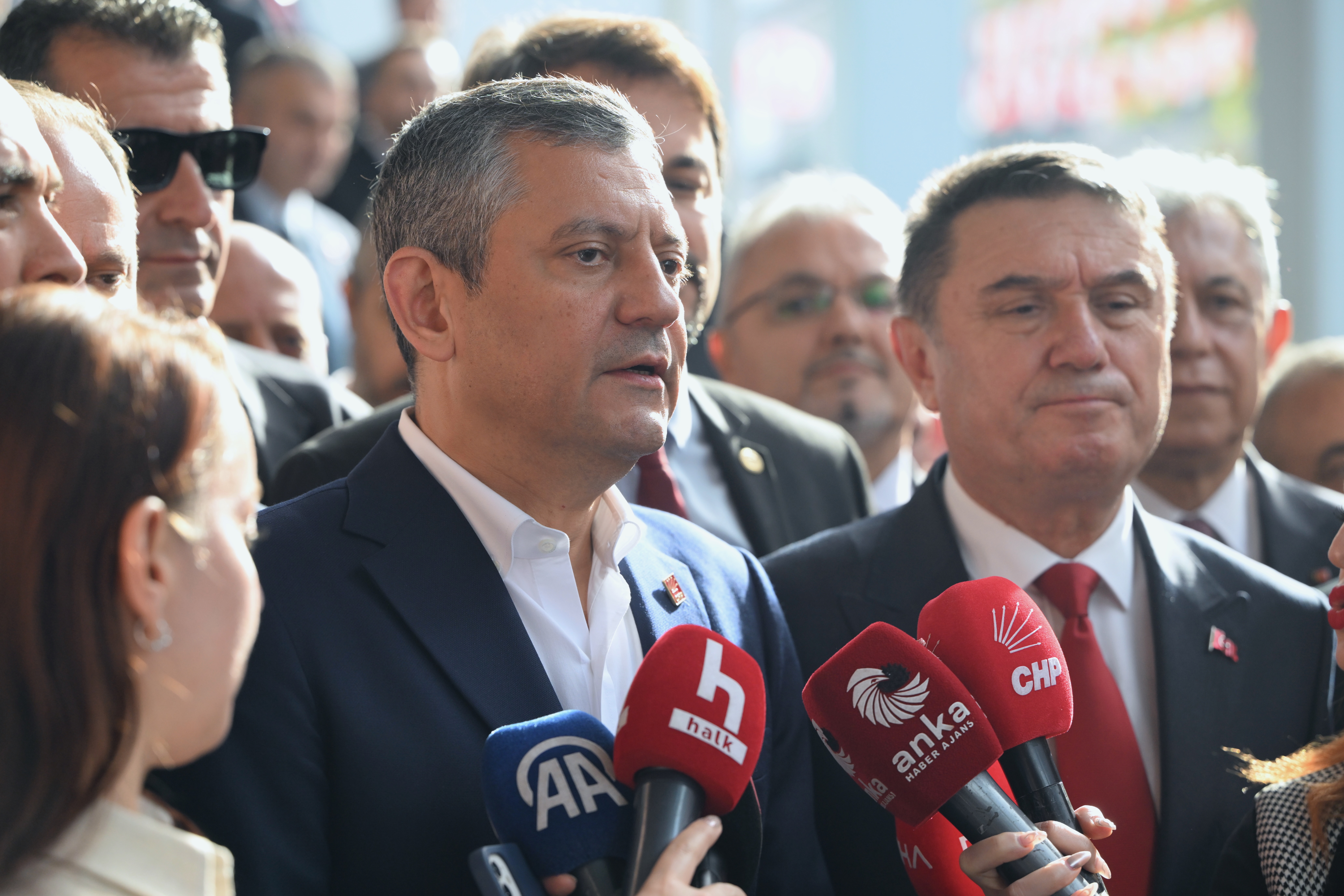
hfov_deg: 21.5
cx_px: 672
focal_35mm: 95
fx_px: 3546
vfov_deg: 14.4
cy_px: 448
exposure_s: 1/1000
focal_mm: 95
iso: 1000
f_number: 3.5
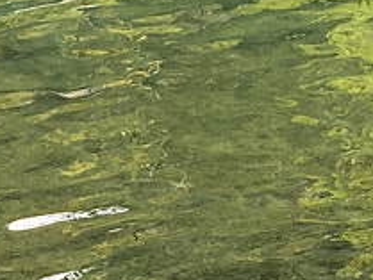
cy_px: 330
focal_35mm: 222
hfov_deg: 8.3
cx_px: 862
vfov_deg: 6.7
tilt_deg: -22.3
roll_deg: +0.5
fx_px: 2394
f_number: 2.2
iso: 25
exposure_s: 1/125
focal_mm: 4.15
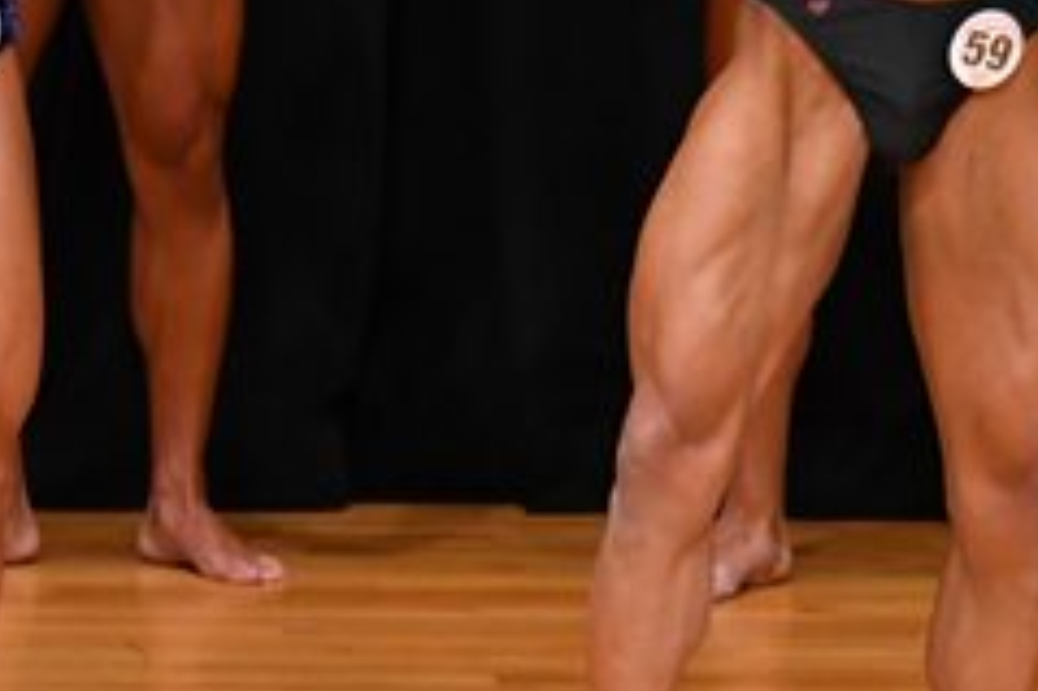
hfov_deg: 2.4
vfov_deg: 1.6
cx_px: 193
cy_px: 100
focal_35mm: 877
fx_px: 25269
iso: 3200
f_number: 5.6
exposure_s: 1/400
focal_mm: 180
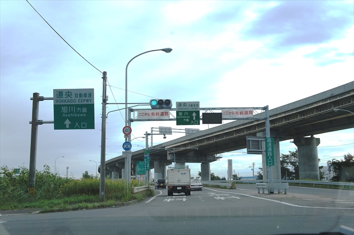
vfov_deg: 30.8
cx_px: 177
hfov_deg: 45.0
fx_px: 427
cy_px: 118
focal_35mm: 44
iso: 200
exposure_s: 1/500
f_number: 8
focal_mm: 29
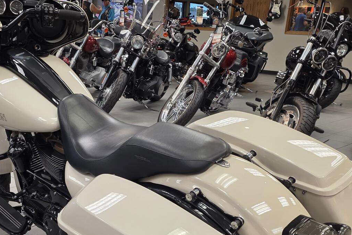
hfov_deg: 41.4
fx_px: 460
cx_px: 117
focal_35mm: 47
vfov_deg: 28.1
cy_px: 186
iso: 125
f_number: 1.7
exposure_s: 1/120
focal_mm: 6.25
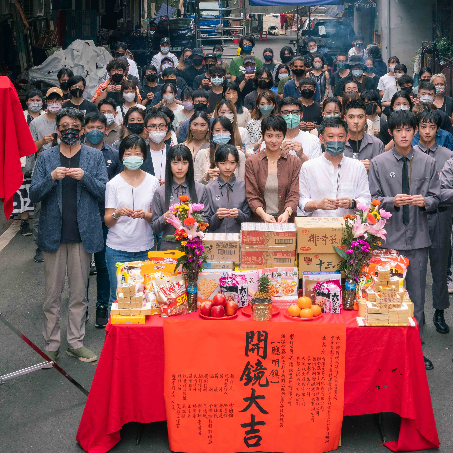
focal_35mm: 63
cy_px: 226
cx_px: 257
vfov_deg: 27.3
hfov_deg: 27.3
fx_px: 933
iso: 800
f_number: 13
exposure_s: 1/200
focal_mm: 49
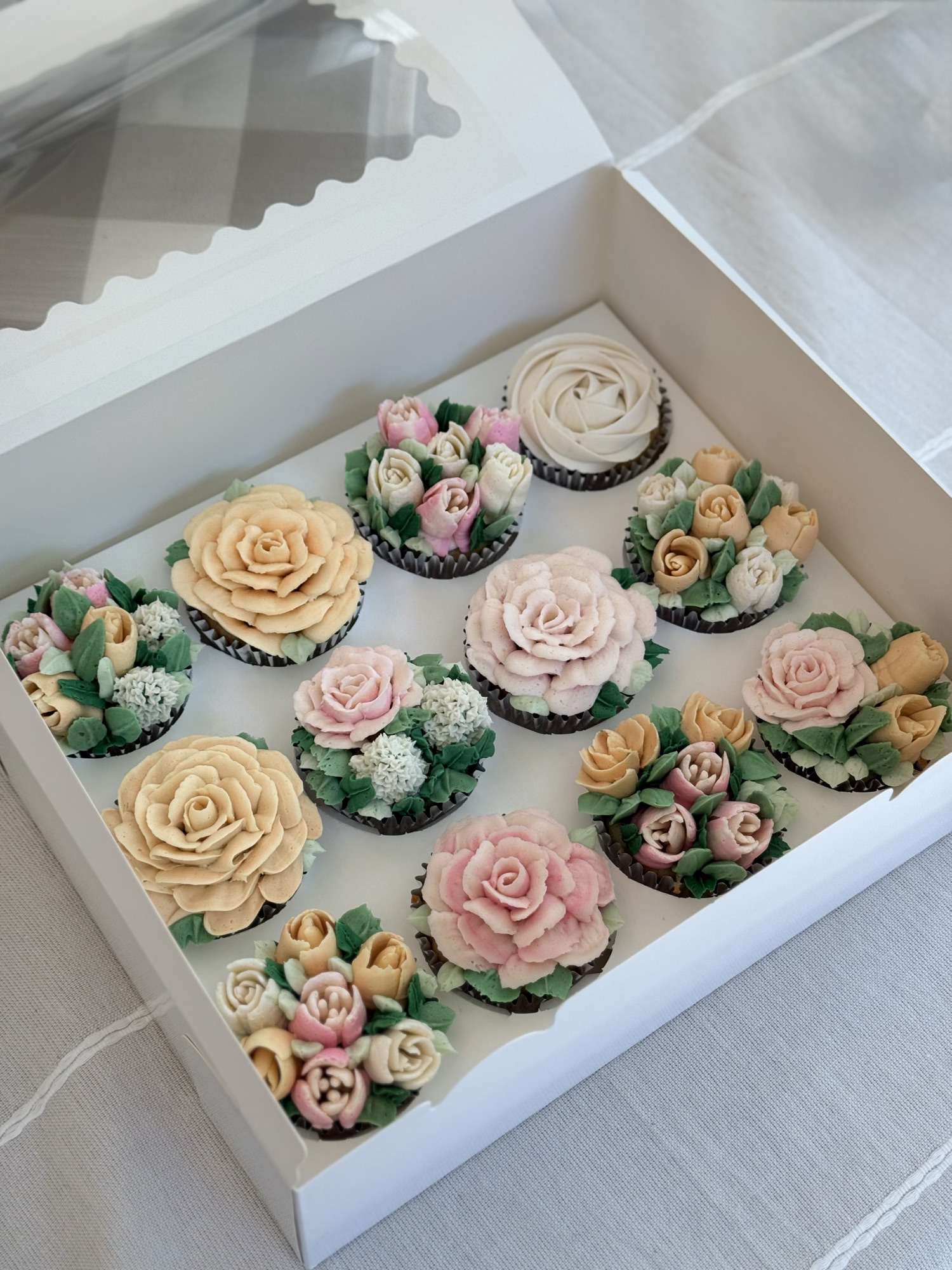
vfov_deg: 39.7
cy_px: 635
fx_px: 1760
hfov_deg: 30.3
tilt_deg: -57.7
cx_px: 476
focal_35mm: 48
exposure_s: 1/166
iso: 64
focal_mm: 6.76
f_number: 1.78
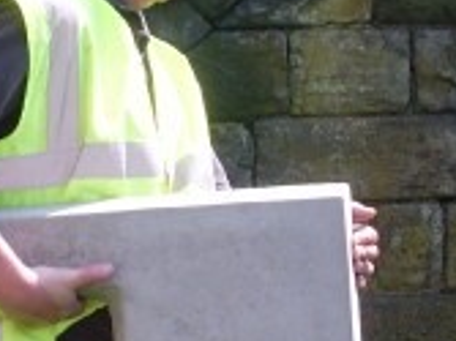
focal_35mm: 150
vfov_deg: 9.8
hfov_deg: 13.2
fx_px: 1975
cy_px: 289
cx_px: 177
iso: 80
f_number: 8.7
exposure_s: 1/90
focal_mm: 8.1
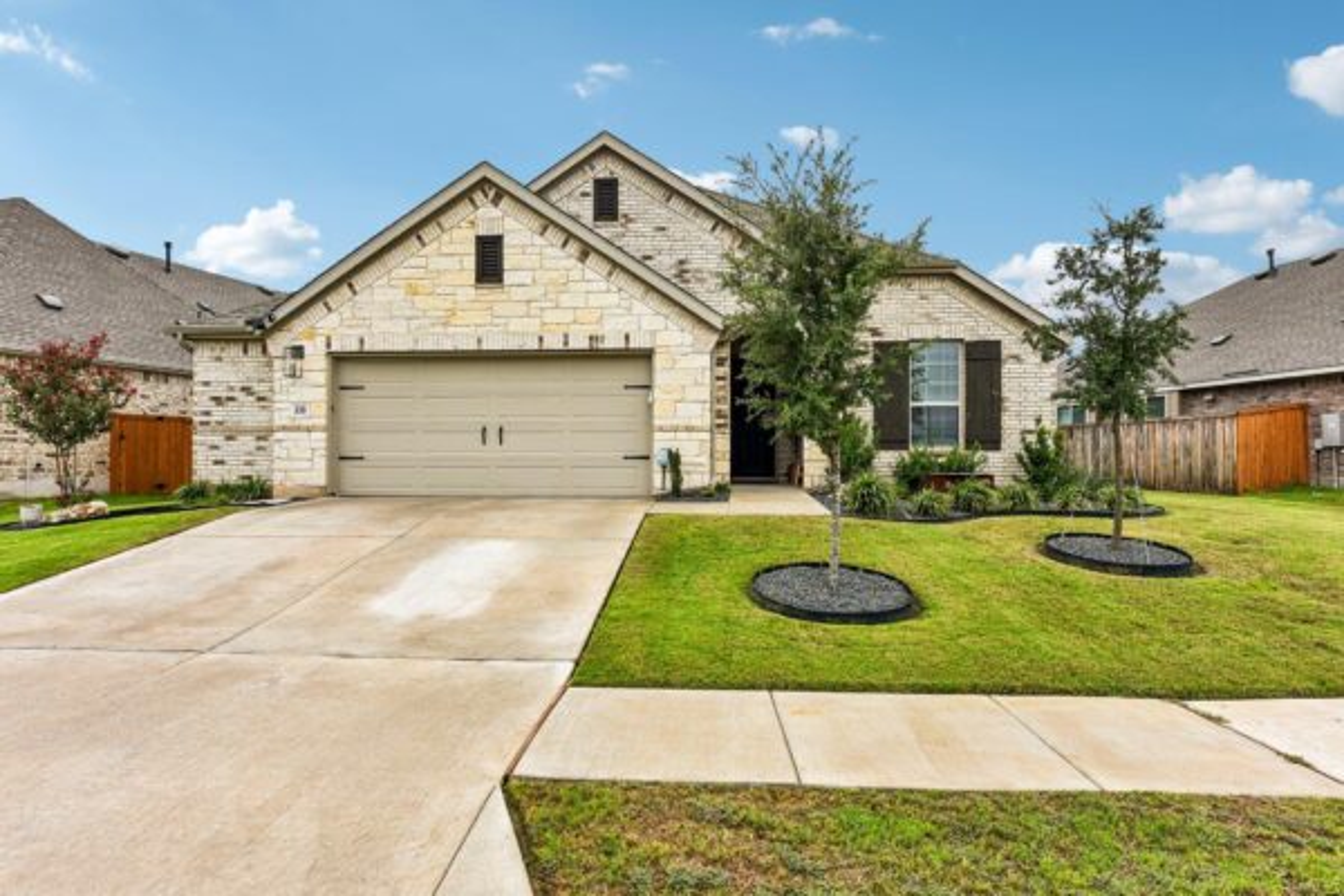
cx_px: 672
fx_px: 747
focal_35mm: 20
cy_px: 448
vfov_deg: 61.9
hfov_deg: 84.0
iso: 160
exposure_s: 1/200
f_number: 8
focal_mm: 20
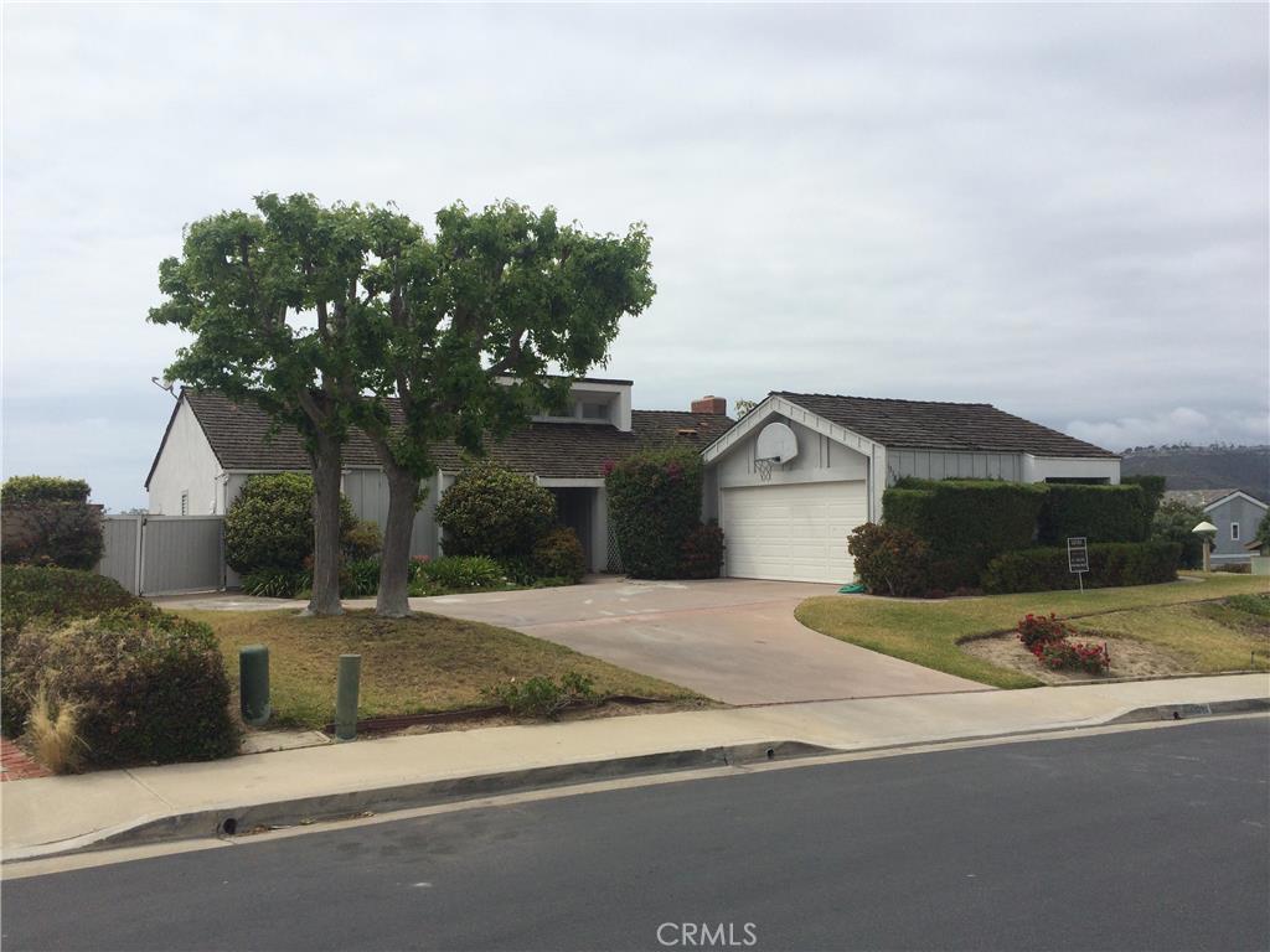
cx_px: 635
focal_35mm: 29
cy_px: 476
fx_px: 1064
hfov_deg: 61.7
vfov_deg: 48.2
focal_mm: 4.15
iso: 32
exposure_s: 1/4566
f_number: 2.2
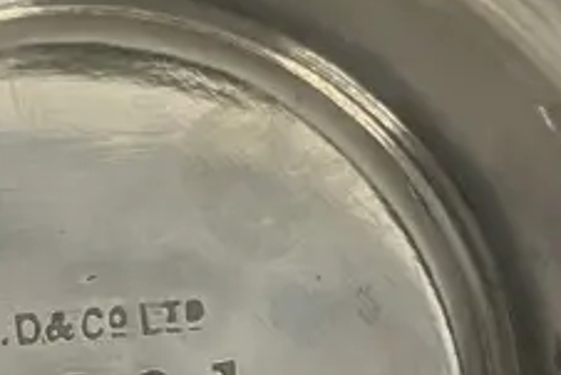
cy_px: 395
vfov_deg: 10.3
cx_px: 117
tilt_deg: -73.7
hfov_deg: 15.4
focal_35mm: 132
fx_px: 2058
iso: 160
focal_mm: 3.99
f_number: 1.8
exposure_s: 1/50
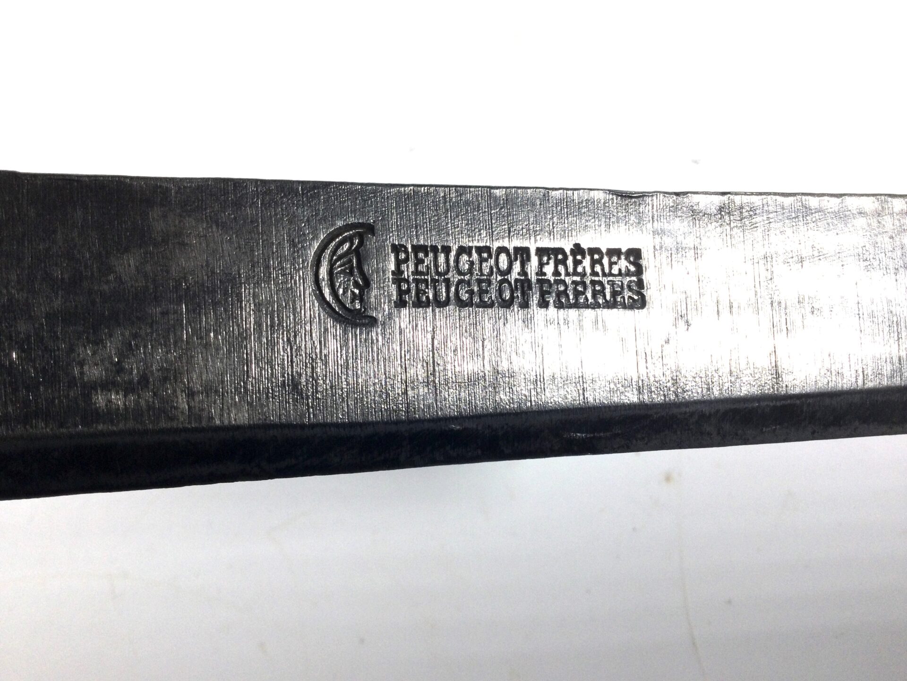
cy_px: 340
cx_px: 454
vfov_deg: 45.4
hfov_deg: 58.4
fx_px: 812
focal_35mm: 31
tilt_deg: -71.2
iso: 32
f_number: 2.4
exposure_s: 1/100
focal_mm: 3.3
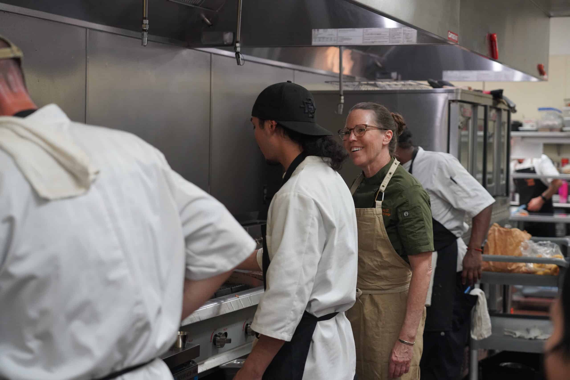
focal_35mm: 64
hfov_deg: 31.4
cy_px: 190
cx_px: 285
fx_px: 1013
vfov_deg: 21.2
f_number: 4
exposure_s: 1/160
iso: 2000
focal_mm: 64
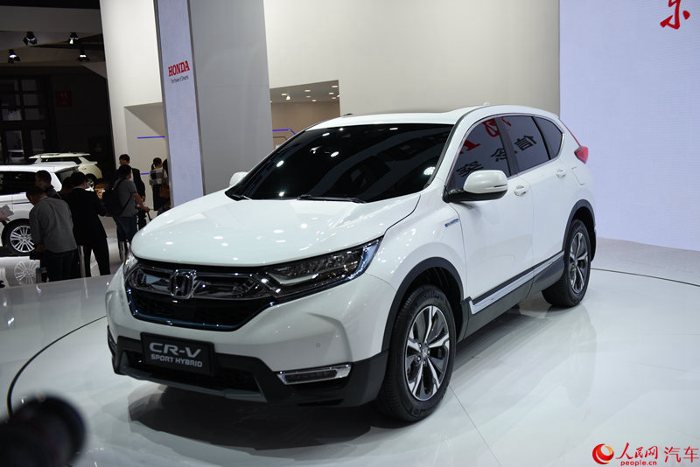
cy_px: 234
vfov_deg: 35.1
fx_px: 739
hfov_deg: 50.7
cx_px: 350
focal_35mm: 38
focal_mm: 38
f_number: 3.2
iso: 400
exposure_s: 1/1000
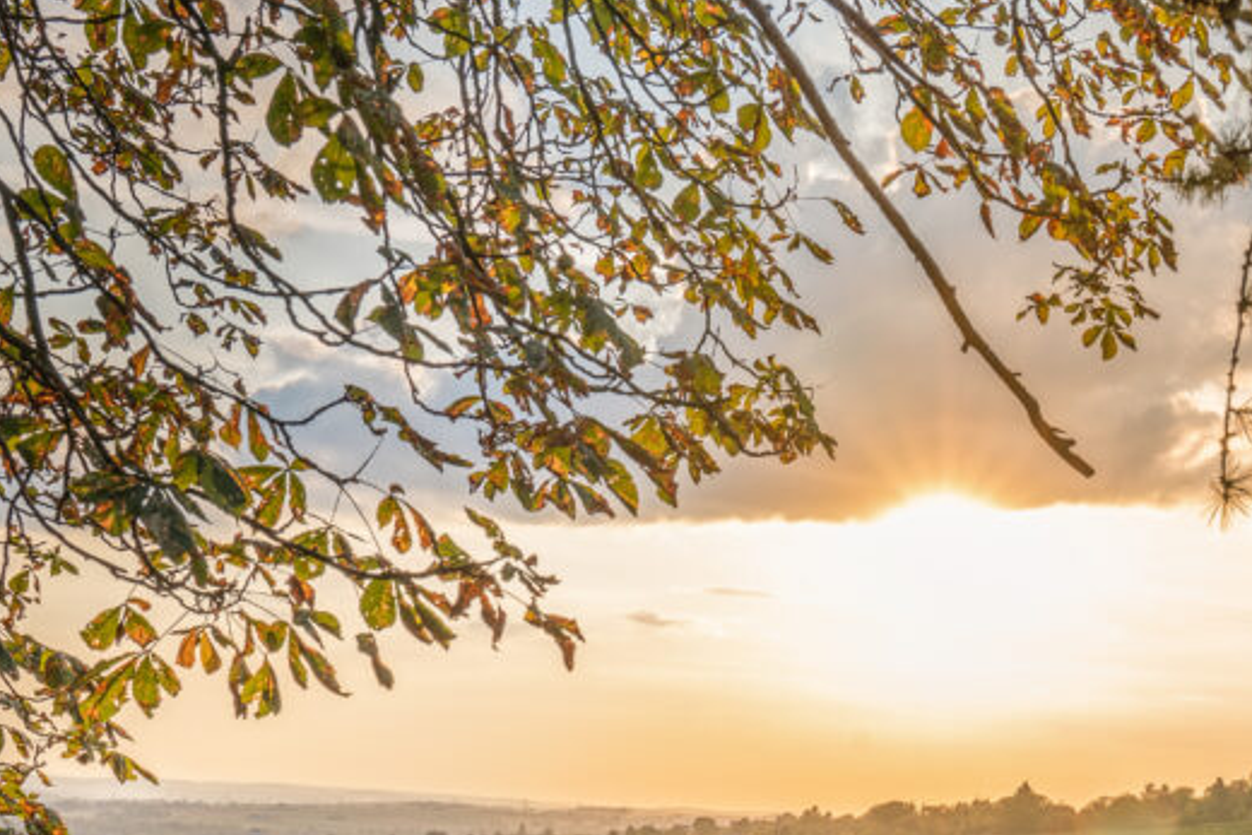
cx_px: 1069
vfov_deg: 21.2
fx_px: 2191
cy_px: 733
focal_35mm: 63
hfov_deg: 30.8
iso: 200
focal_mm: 32
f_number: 9
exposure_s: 1/160
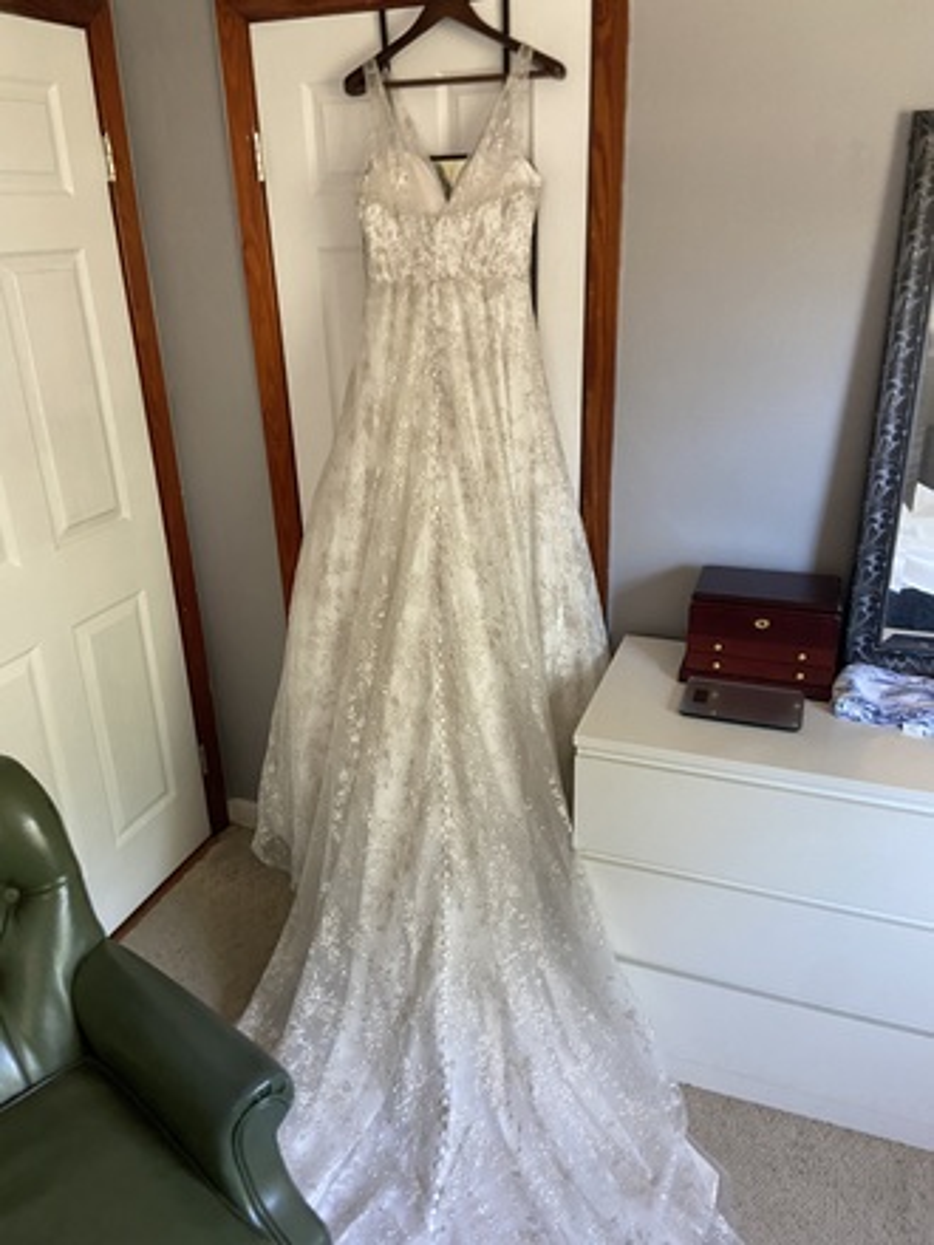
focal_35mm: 26
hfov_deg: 53.1
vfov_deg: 67.3
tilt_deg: -22.9
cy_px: 622
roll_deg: +2.5
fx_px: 935
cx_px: 467
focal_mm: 4.25
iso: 320
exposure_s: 1/60
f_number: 1.8
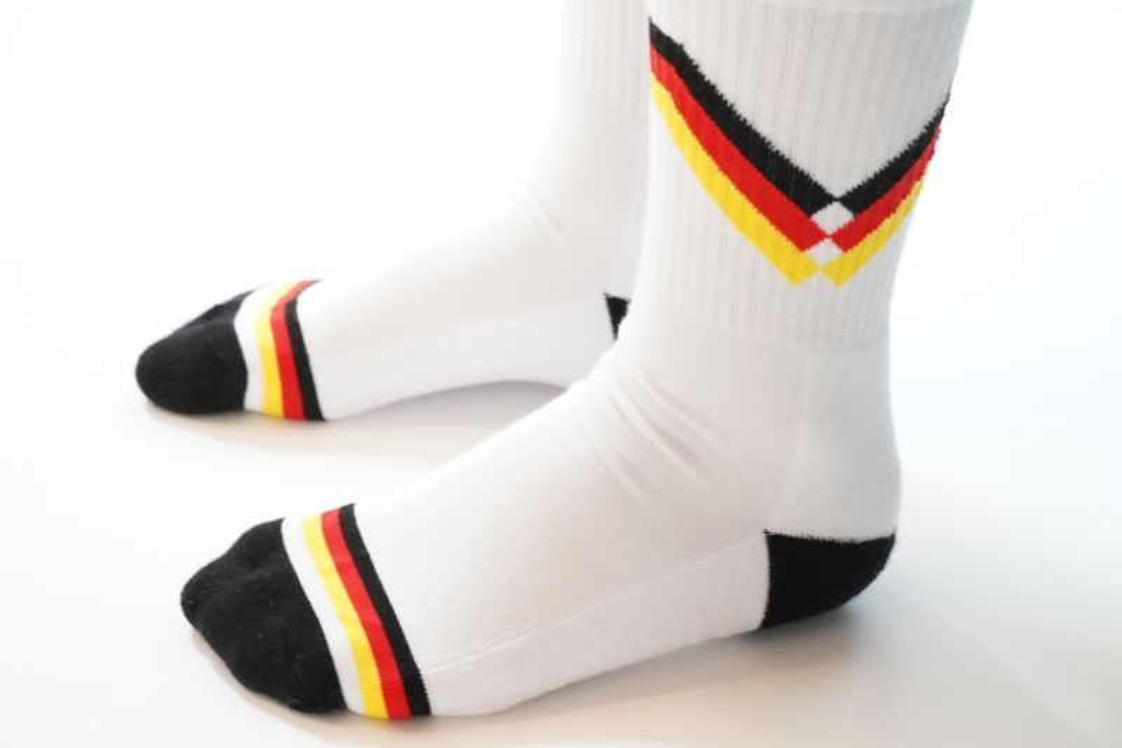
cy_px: 374
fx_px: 3116
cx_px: 561
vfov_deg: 13.7
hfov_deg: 20.4
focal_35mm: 100
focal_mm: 100
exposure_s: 1/5
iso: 12800
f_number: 13
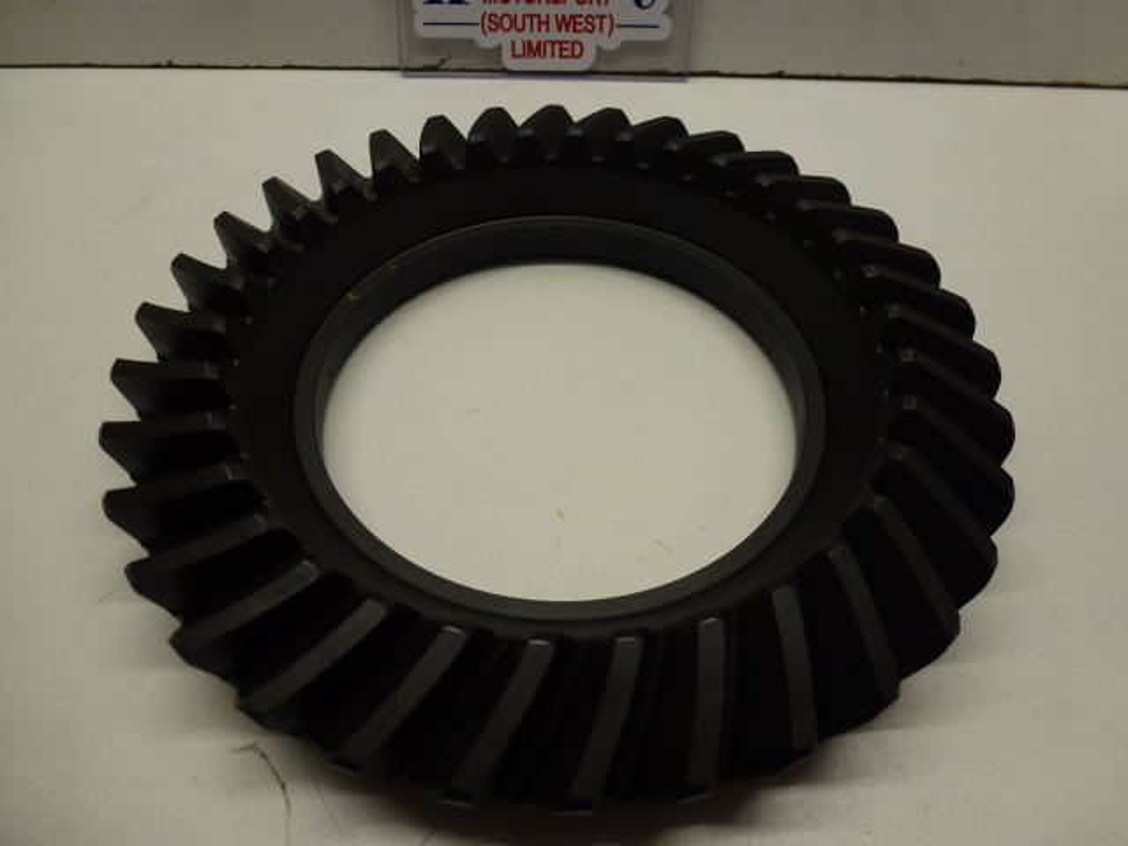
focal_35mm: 24
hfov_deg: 71.6
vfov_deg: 56.8
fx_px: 782
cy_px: 423
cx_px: 564
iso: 100
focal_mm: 4.3
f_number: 3.3
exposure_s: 1/80
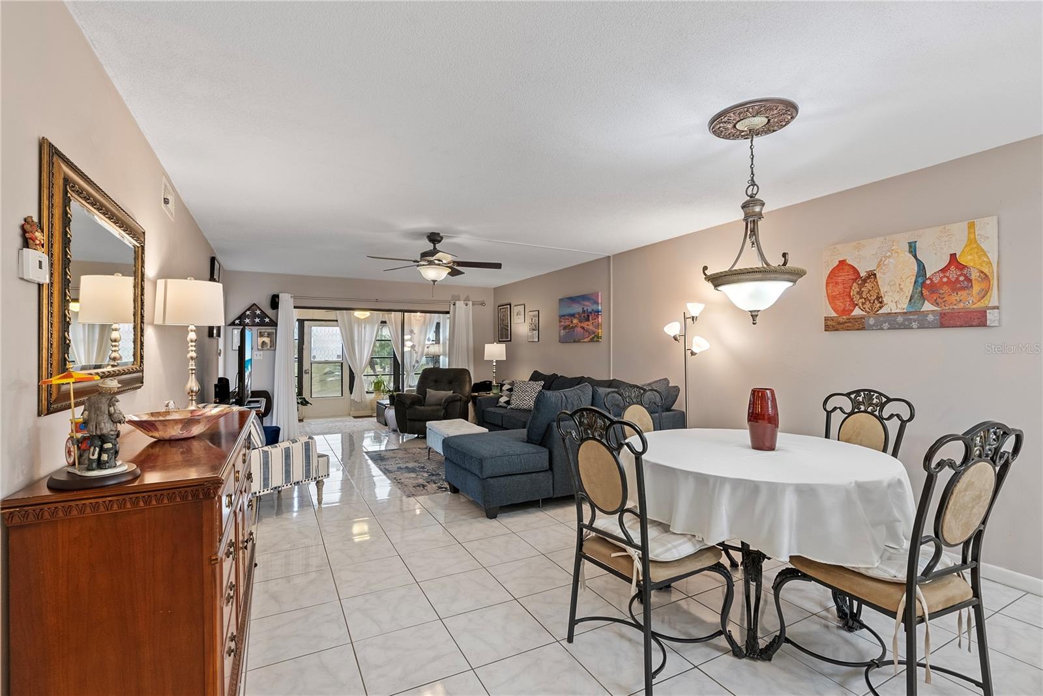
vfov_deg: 73.8
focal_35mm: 16
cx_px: 522
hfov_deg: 96.7
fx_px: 464
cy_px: 348
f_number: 8
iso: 400
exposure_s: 1/2.5
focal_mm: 16
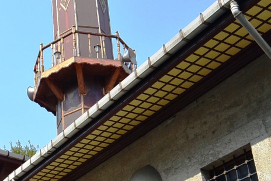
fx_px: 482
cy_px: 137
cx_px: -8
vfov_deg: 21.1
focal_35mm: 64
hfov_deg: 29.1
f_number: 4.5
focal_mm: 11
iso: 100
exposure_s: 1/640
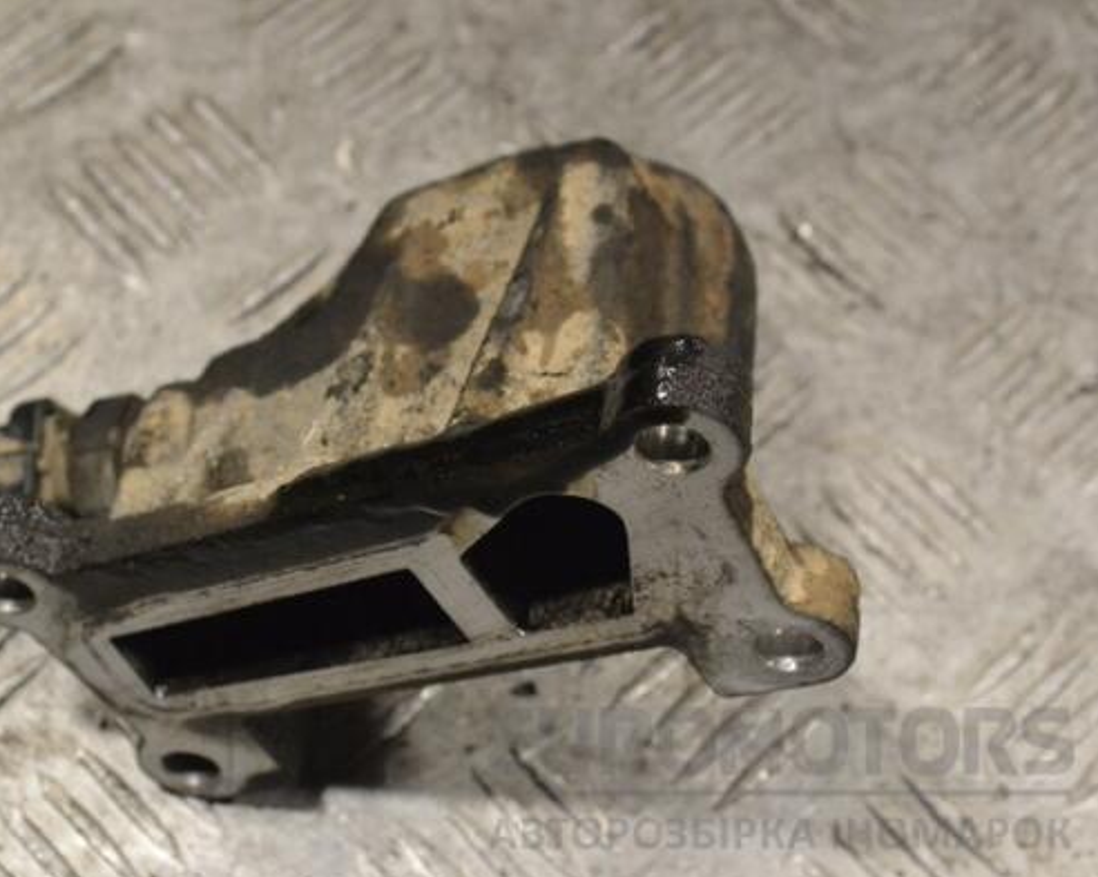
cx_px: 446
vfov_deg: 19.4
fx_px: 2566
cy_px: 444
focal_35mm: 79
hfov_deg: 24.1
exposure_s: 1/320
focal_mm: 46
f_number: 9
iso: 3200
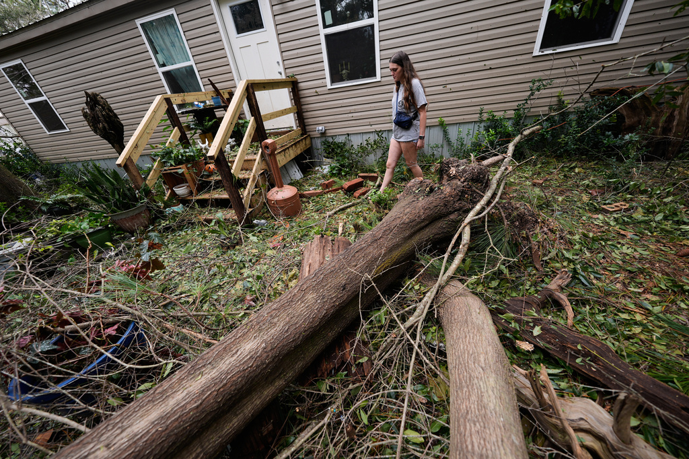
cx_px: 344
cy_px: 230
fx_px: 230
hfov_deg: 112.6
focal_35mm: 12
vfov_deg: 90.0
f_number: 2.8
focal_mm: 12
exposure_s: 1/500
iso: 320
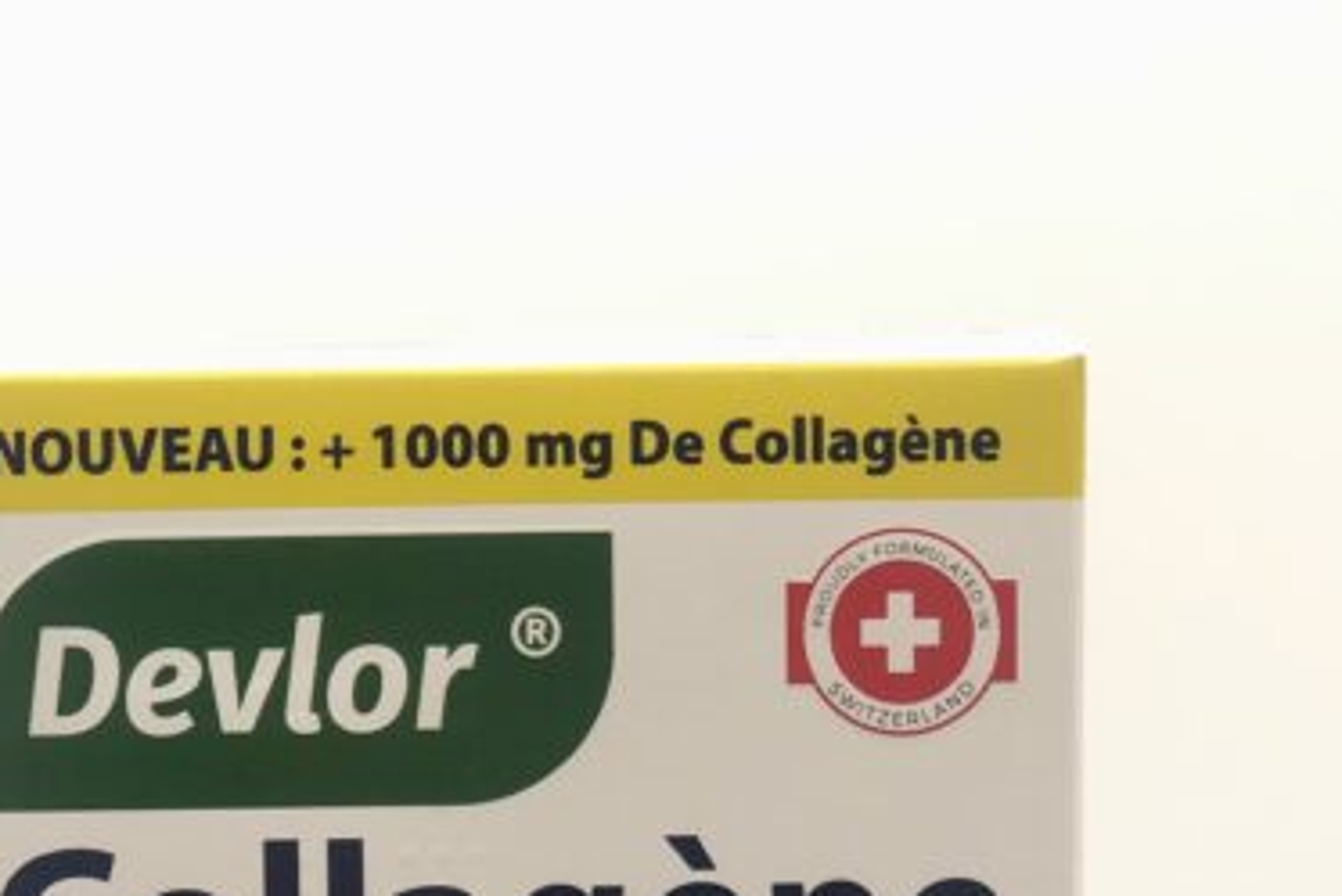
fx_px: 4326
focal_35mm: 116
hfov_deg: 17.6
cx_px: 500
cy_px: 1169
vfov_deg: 11.5
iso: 16
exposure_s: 1/61
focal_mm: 6
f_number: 2.4
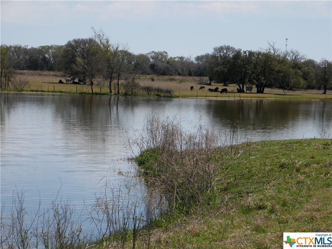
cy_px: 124
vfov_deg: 12.4
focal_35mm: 120
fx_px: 1151
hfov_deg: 16.4
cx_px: 166
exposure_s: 1/500
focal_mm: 60
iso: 200
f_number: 9
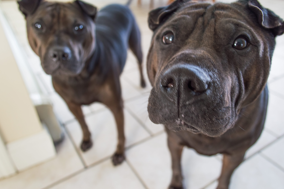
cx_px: 149
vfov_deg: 44.9
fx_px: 229
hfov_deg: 63.7
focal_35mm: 29
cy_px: 91
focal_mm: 18
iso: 400
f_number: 3.5
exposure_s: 1/30
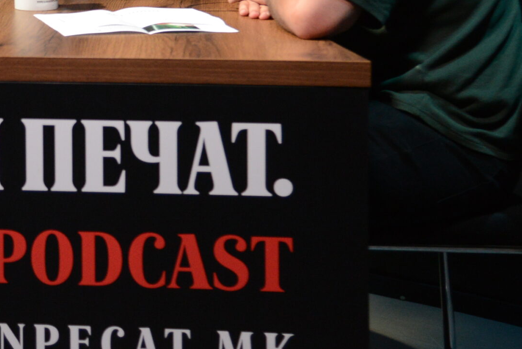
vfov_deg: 10.4
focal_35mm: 130
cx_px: -2
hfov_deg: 15.5
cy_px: -51
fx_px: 1886
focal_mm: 55
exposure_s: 1/160
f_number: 4
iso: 3200
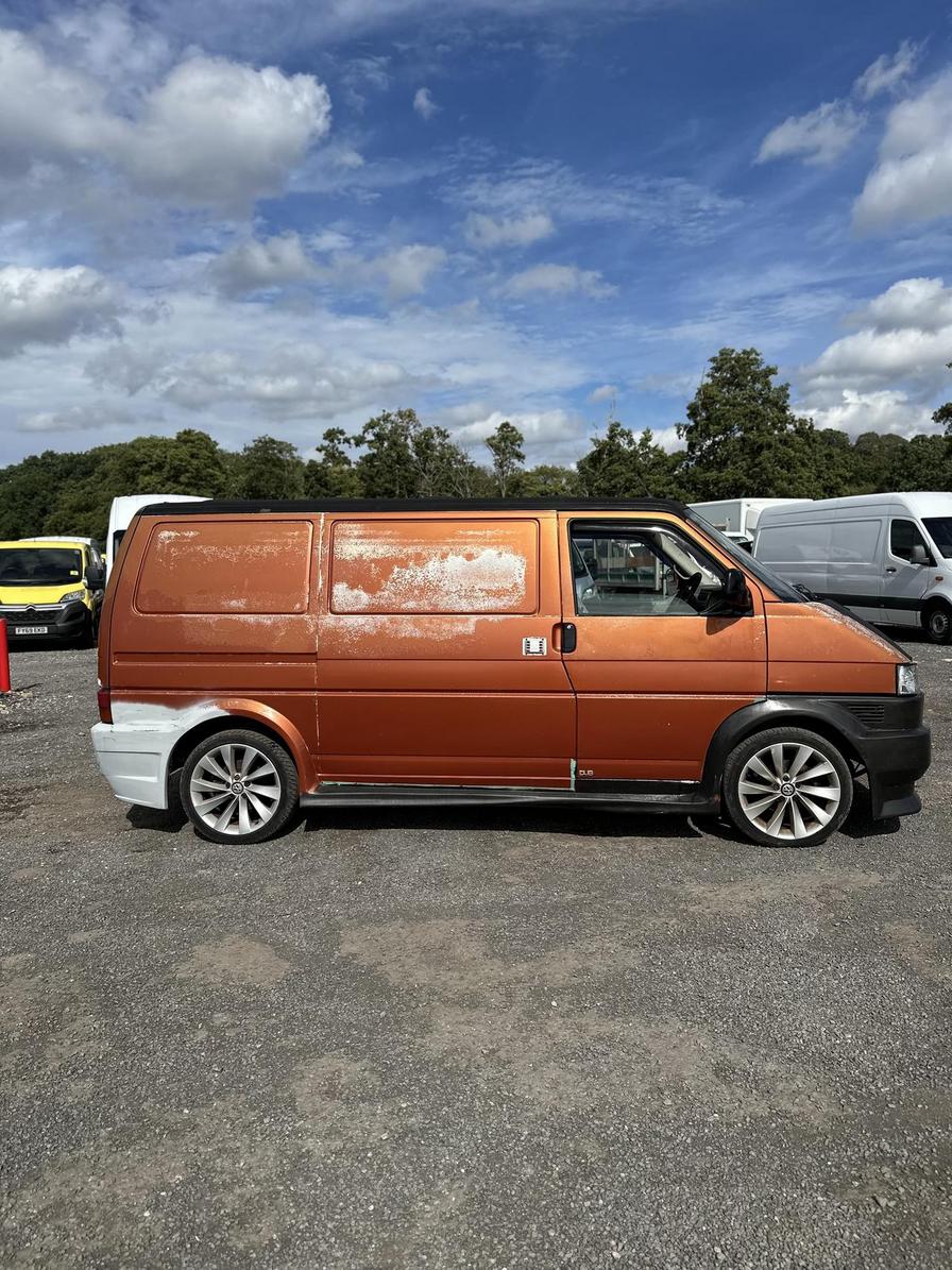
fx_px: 880
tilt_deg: -4.8
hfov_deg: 56.8
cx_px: 476
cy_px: 635
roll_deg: +0.4
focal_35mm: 24
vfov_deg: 71.6
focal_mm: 6.86
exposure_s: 1/7576
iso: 80
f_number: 1.78
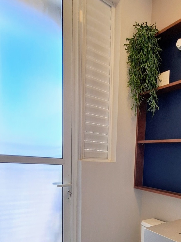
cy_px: 185
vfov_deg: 61.2
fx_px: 188
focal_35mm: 27
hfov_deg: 45.9
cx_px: 166
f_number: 2.2
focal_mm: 1.74
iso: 40
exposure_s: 1/118
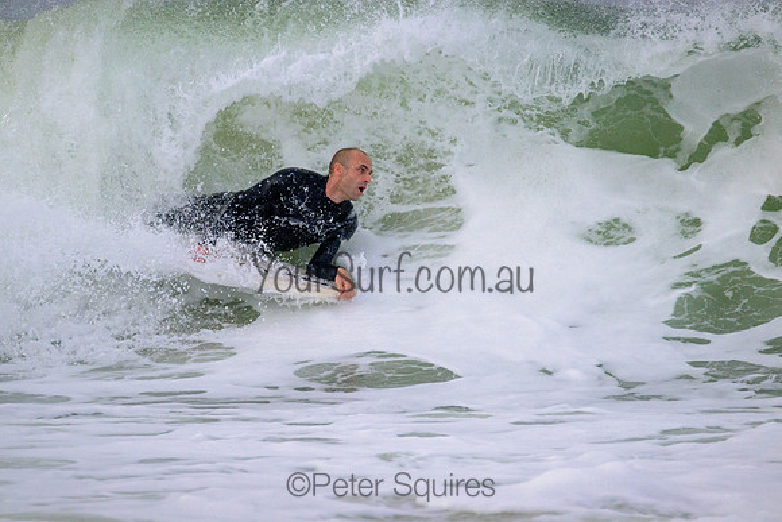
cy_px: 261
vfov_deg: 1.7
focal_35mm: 800
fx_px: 17381
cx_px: 391
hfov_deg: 2.6
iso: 2500
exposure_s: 1/3200
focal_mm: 800
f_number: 11
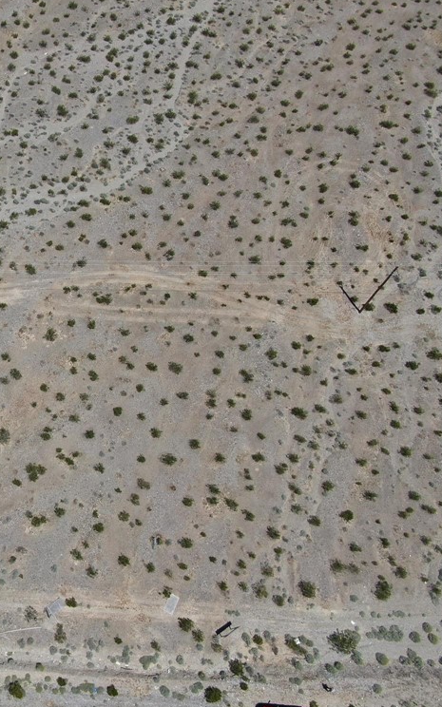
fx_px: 675
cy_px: 347
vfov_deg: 55.3
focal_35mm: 35
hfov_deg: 32.2
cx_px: -38
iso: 110
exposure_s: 1/2500
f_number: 2.8
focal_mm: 4.39
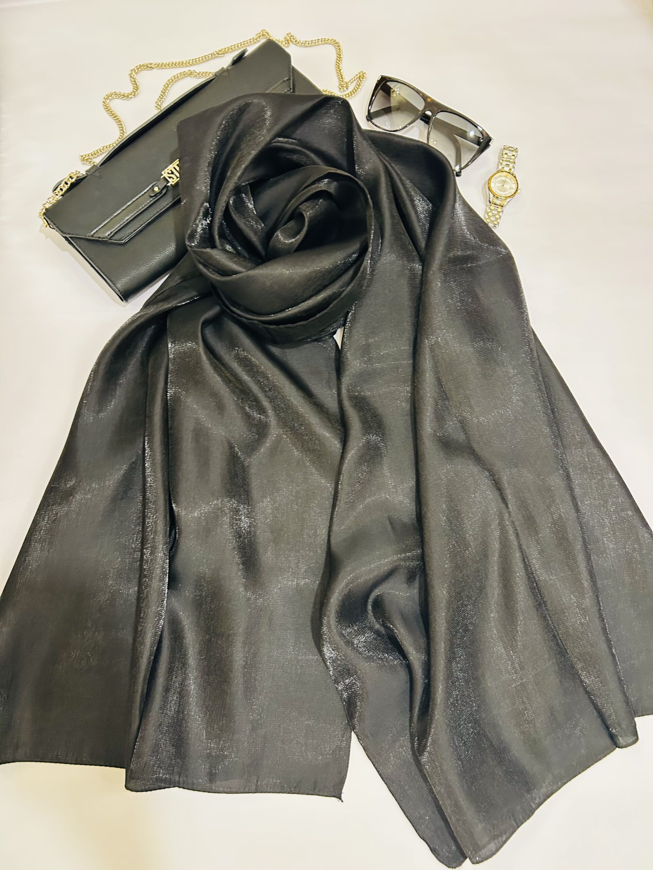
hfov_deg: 53.1
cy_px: 435
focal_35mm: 26
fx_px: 654
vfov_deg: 67.3
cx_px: 326
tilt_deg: -76.7
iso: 500
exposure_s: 1/25
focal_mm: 5.7
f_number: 1.5
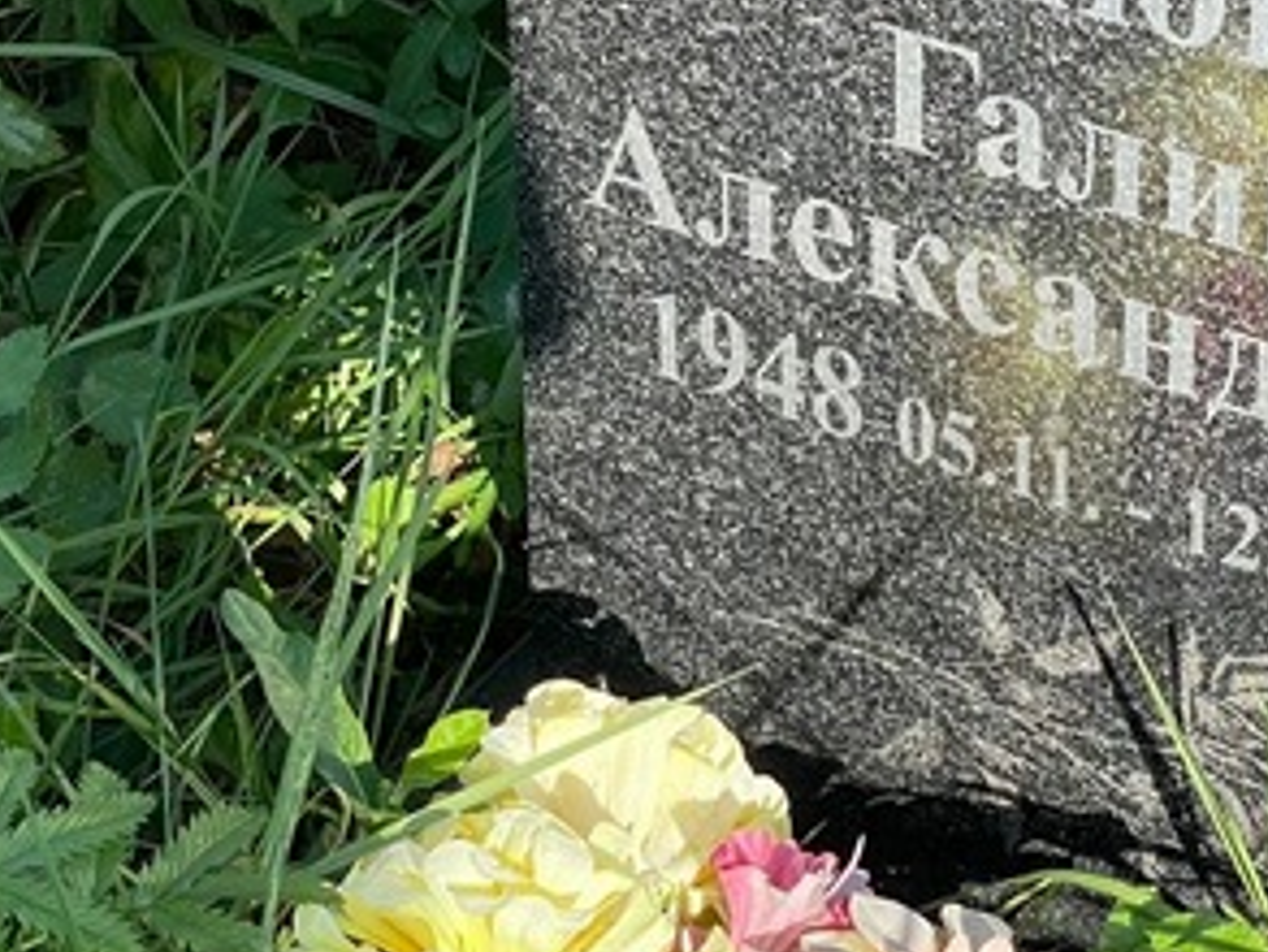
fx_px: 5204
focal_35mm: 142
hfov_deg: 13.8
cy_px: 355
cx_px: 1086
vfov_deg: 10.4
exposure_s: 1/432
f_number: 2
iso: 20
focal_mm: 6
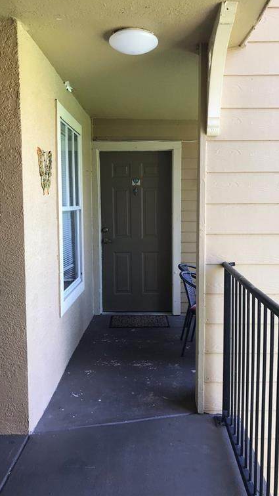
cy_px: 245
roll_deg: +0.0
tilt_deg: -5.7
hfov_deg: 37.7
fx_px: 408
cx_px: 154
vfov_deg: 62.6
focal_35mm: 31
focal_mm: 3.99
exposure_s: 1/90
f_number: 1.8
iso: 32
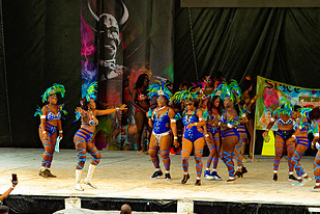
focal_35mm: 347
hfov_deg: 5.9
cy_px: 65
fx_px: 3084
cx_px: 132
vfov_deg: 4.0
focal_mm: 185
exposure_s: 1/160
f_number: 5
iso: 500
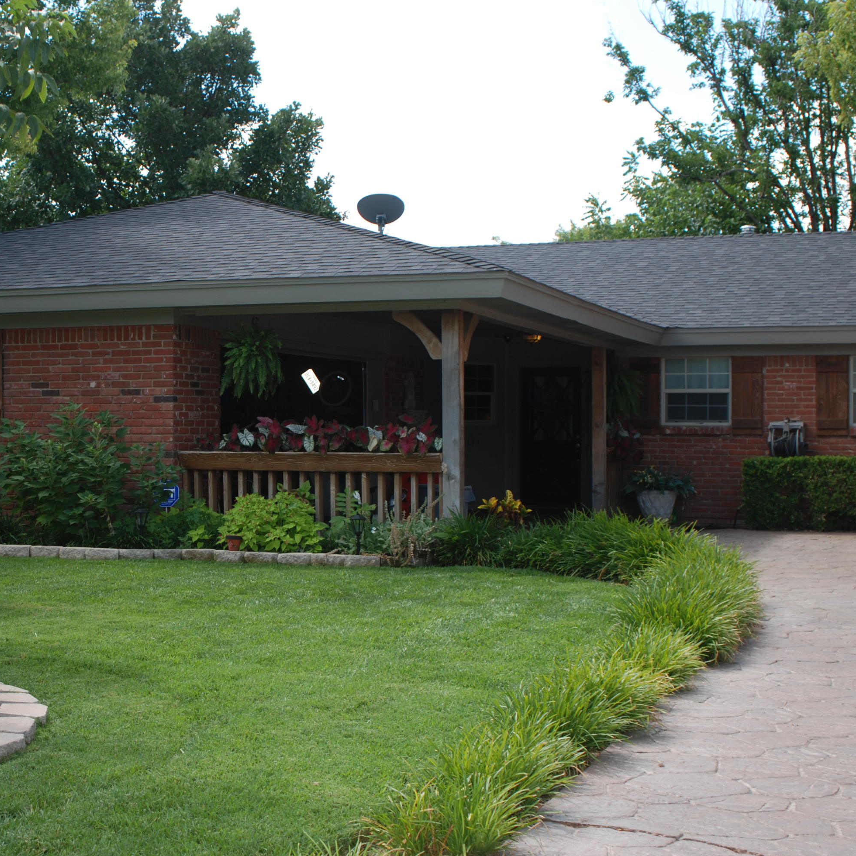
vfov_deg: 31.6
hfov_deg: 31.4
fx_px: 1511
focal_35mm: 54
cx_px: 283
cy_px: 428
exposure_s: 1/200
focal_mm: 28
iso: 100
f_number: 5
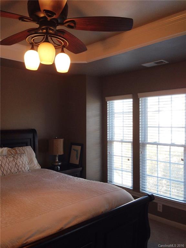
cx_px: 93
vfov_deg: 55.4
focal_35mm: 33
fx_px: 236
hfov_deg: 42.9
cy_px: 124
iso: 50
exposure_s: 1/40
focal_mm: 4.12
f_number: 2.4
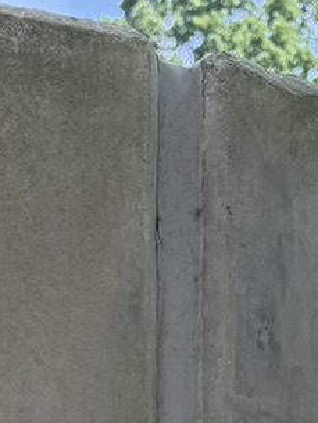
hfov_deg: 9.0
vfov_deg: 9.5
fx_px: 1971
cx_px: -125
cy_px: 1288
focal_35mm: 161
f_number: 1.78
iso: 80
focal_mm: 6.76
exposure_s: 1/518
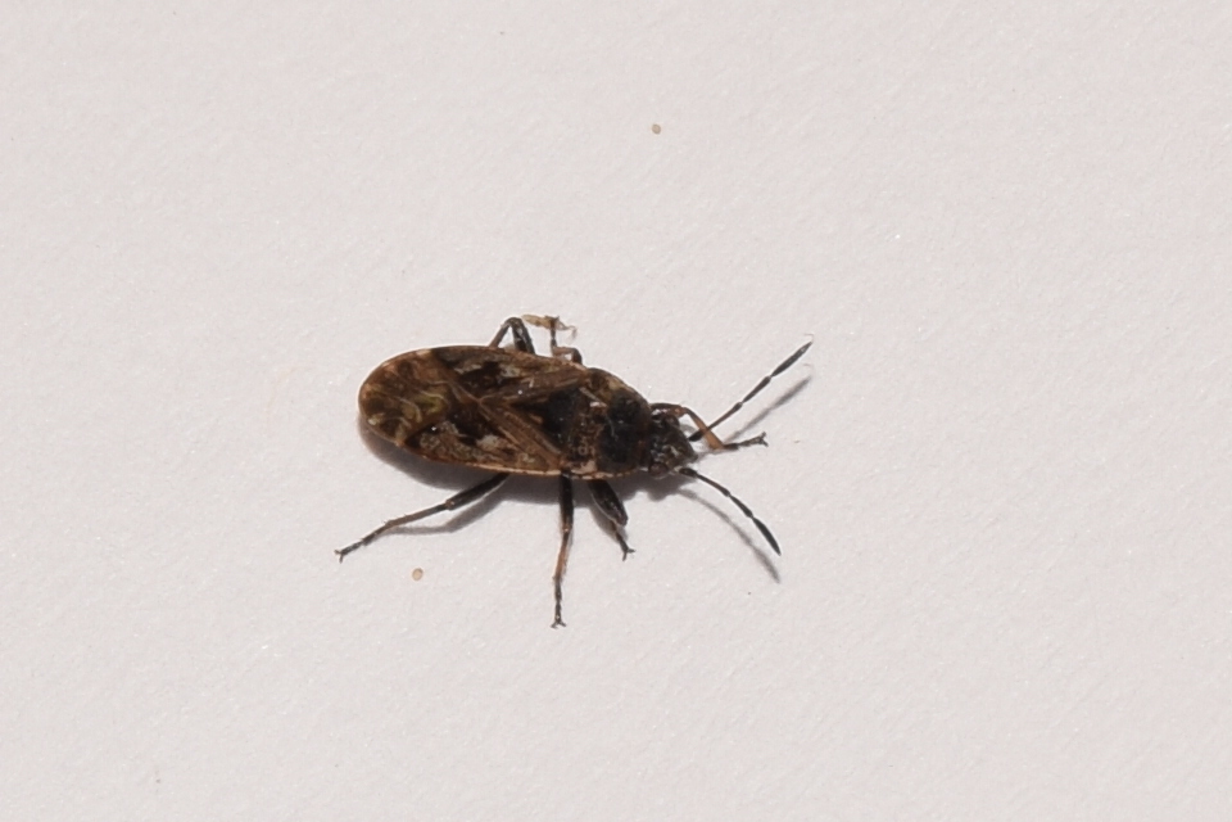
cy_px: 411
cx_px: 616
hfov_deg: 11.8
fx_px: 5954
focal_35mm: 174
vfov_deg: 7.9
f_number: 16
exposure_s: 1/200
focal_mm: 116
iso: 100
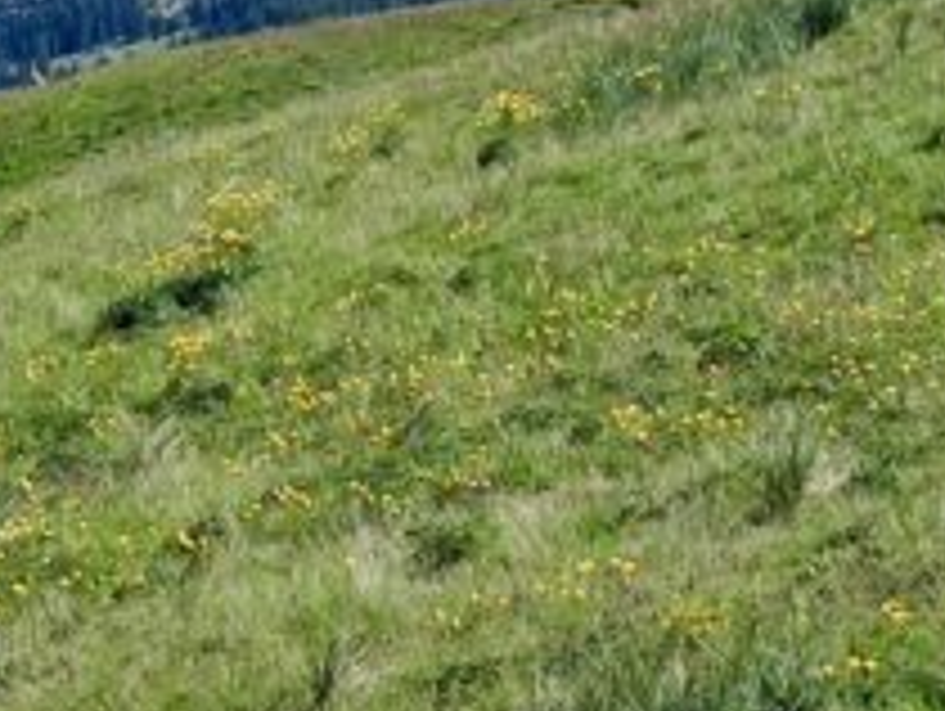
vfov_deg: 6.3
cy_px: -126
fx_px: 6395
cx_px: 729
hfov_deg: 8.4
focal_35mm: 234
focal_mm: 6.72
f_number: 1.69
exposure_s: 1/2539
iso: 50
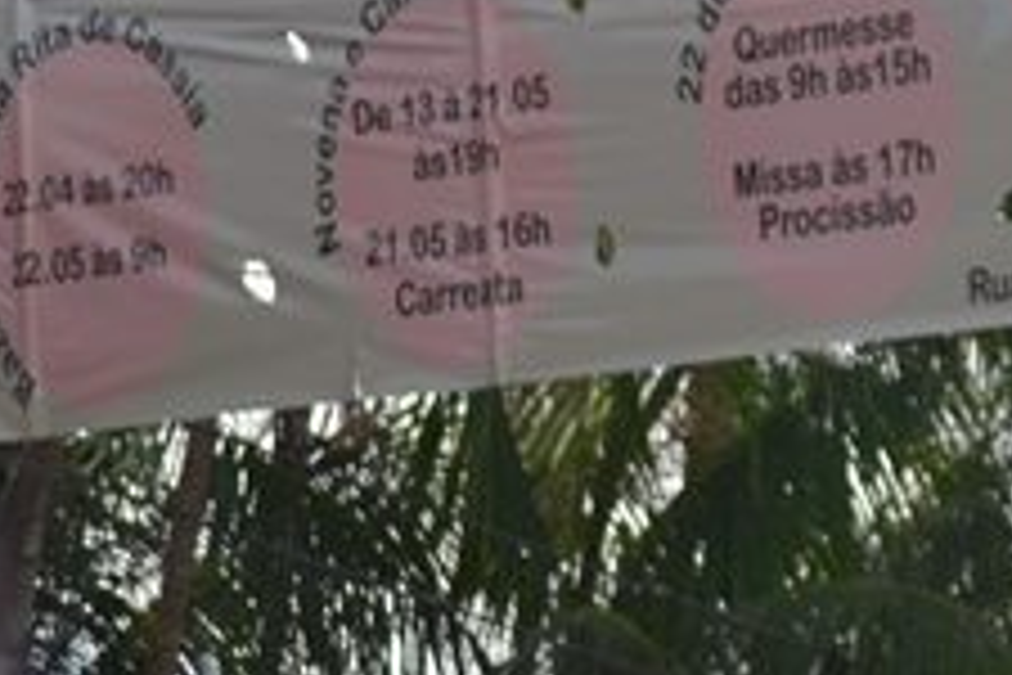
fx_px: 4497
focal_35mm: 160
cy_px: 151
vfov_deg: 8.6
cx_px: 1457
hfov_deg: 12.3
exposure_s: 1/1250
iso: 400
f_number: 5
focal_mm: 30
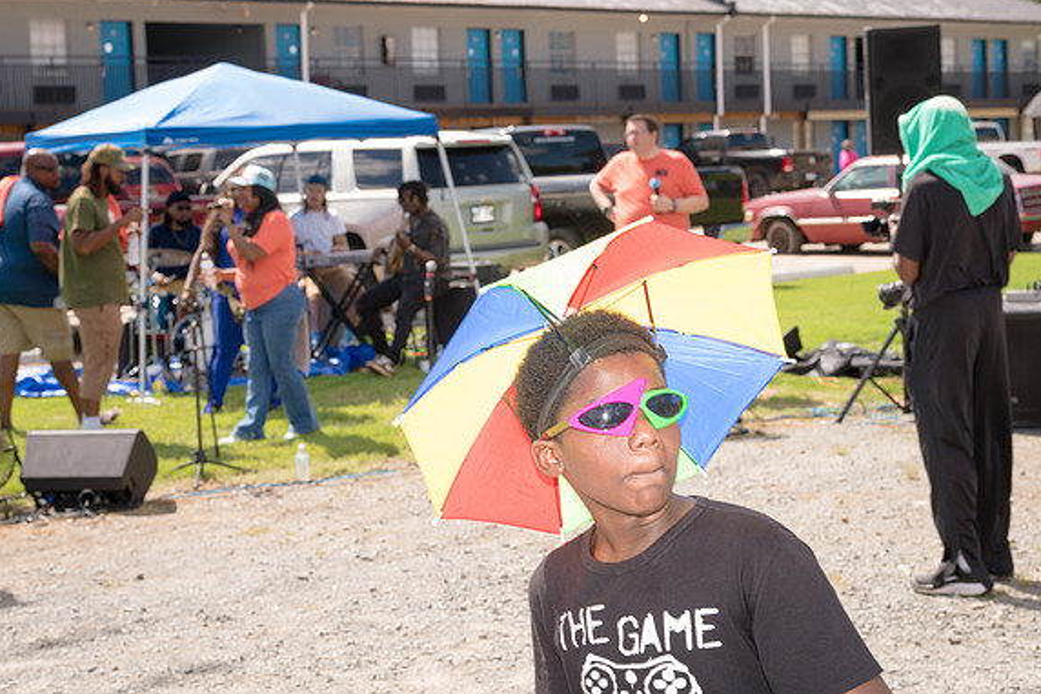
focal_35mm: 71
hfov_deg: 28.5
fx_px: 2052
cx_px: 524
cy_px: 345
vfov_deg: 19.2
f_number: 11
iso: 280
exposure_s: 1/200
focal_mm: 70
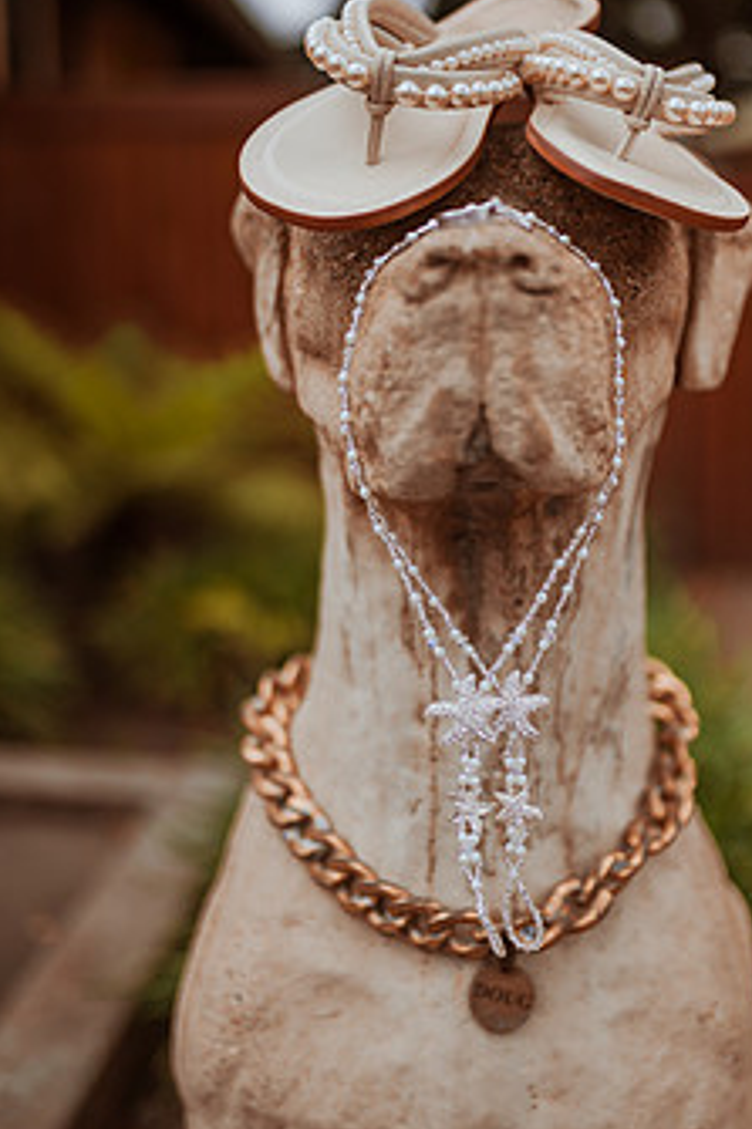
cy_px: 465
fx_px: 1474
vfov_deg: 41.8
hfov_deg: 28.5
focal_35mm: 47
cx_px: 491
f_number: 1.4
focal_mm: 35
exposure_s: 1/8000
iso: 200
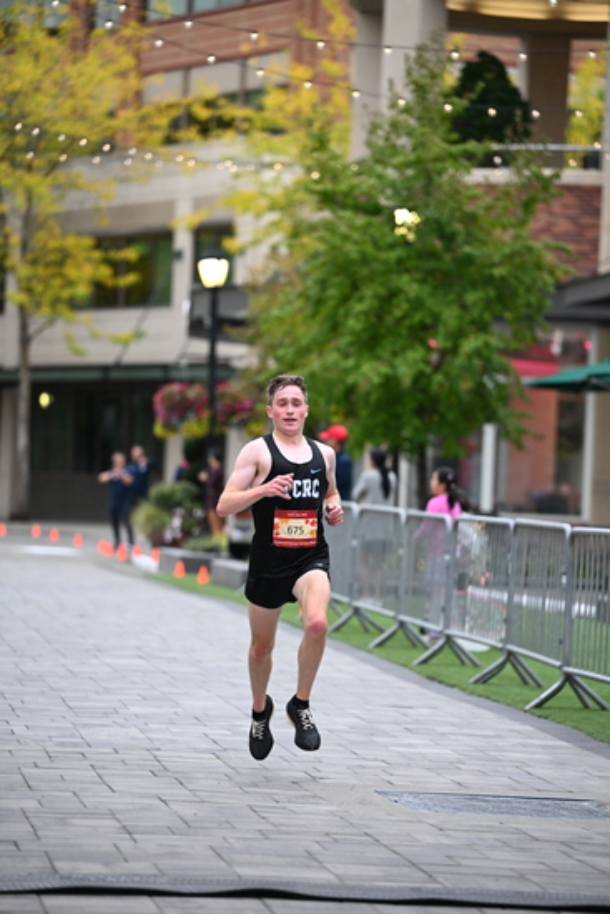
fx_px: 3556
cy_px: 457
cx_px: 305
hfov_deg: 9.8
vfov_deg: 14.6
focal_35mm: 140
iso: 1600
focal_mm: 140
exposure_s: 1/1000
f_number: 2.8
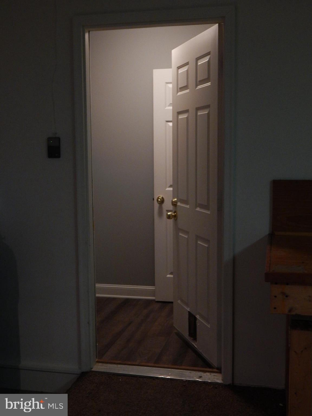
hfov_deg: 33.6
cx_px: 156
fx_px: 517
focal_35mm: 43
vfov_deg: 43.9
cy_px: 208
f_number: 3.6
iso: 360
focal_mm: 7.7
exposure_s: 1/30
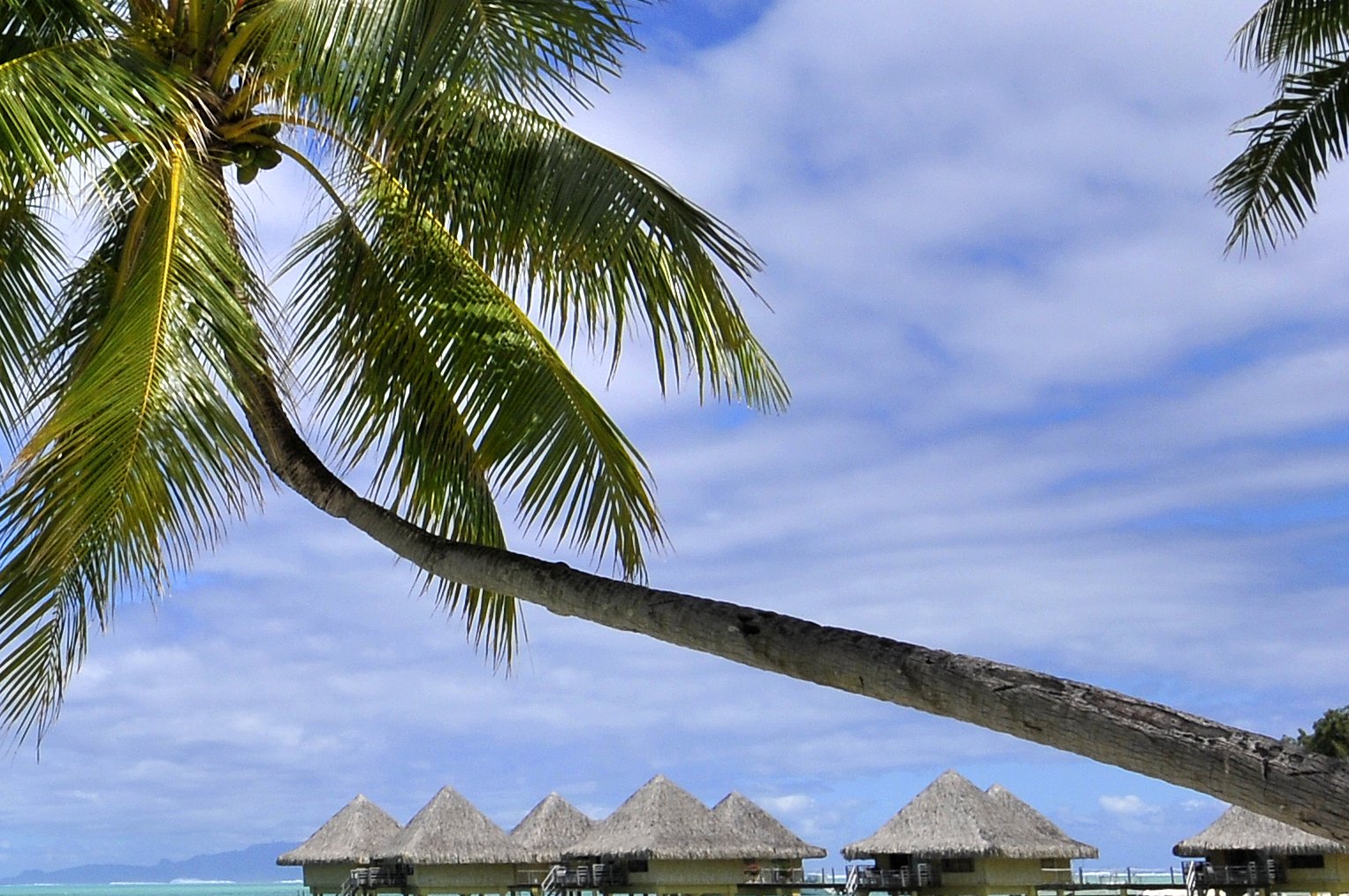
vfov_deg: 22.9
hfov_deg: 29.8
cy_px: 496
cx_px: -213
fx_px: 2208
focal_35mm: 59
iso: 200
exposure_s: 1/750
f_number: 9.5
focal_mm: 14
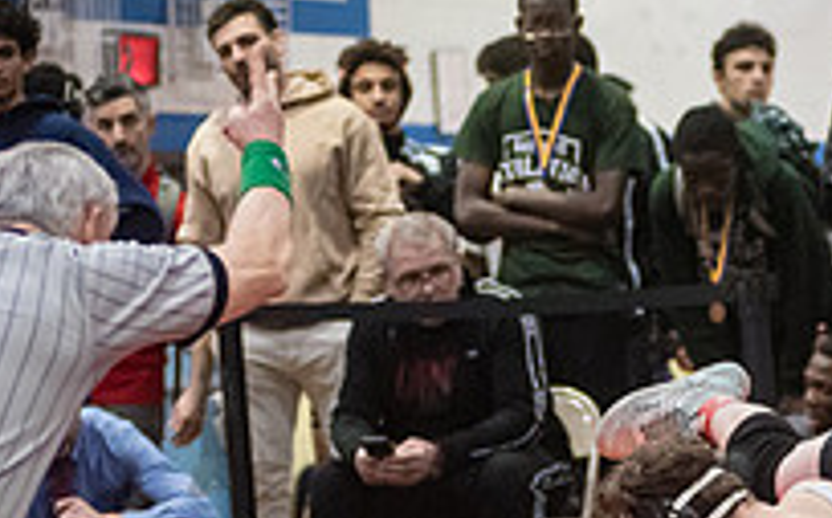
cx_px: 738
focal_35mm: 232
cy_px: 622
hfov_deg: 9.0
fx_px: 5255
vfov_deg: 5.6
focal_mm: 80
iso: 8000
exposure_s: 1/500
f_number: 3.2
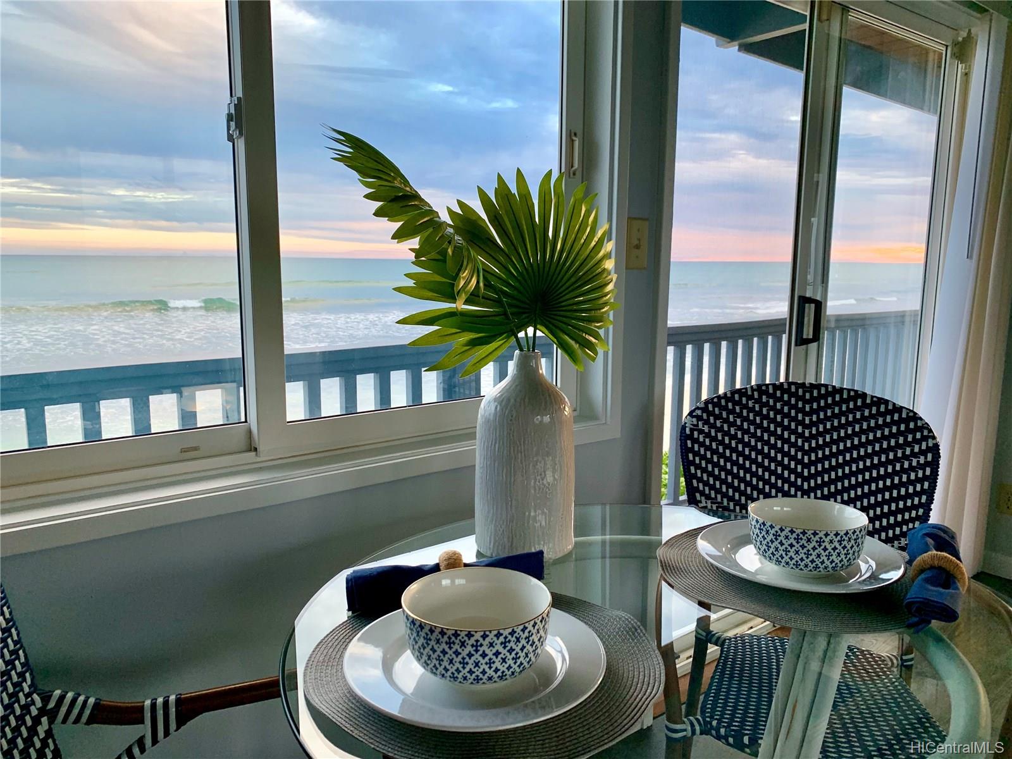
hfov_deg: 67.3
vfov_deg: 53.1
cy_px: 380
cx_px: 506
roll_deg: -0.4
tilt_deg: -8.6
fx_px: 760
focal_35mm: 26
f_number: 1.8
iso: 100
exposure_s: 1/82
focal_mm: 4.25
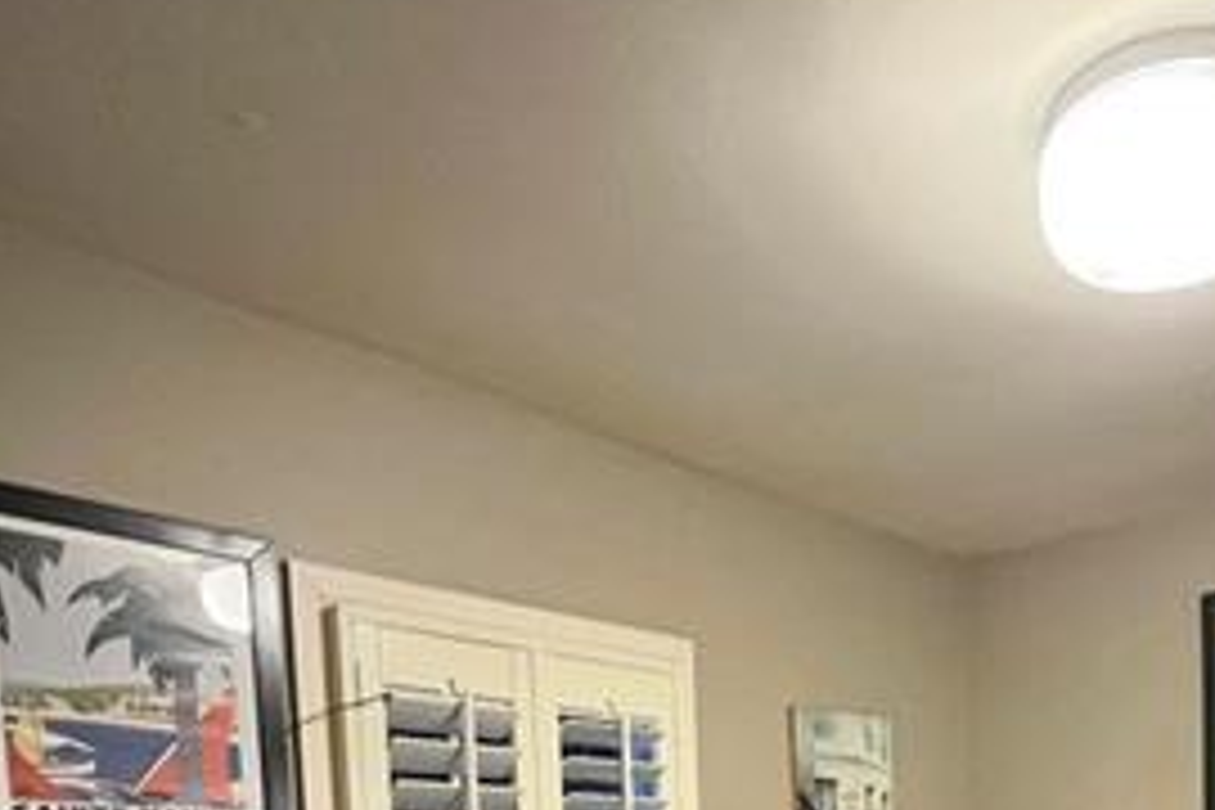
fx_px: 1080
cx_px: 850
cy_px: 1012
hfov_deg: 56.9
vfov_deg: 32.5
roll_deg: +1.0
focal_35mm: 32
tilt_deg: -6.3
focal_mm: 1.57
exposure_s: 1/40
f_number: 1.8
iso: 800
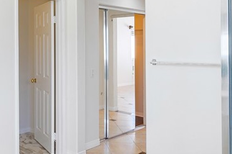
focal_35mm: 44
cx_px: 27
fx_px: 284
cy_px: 49
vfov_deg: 30.2
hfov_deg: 41.3
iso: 50
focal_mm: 16
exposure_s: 1/6
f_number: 22
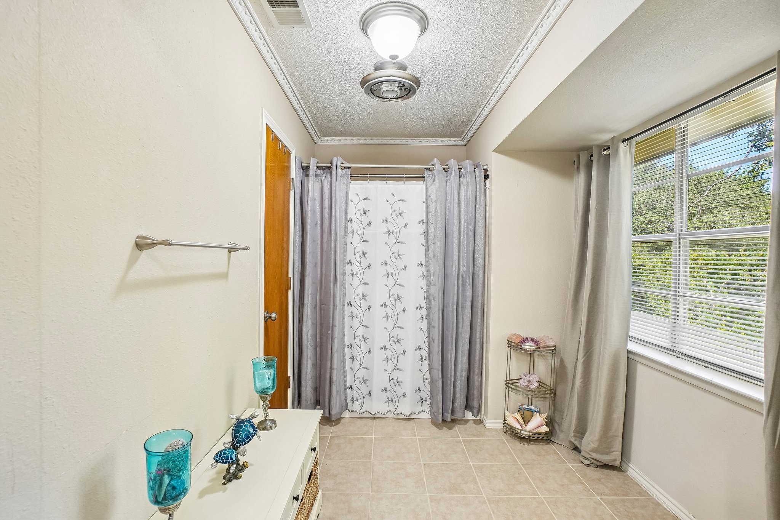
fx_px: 325
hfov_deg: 100.4
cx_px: 390
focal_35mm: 15
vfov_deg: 77.3
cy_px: 260
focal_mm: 10
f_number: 8
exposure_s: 1/15
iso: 400
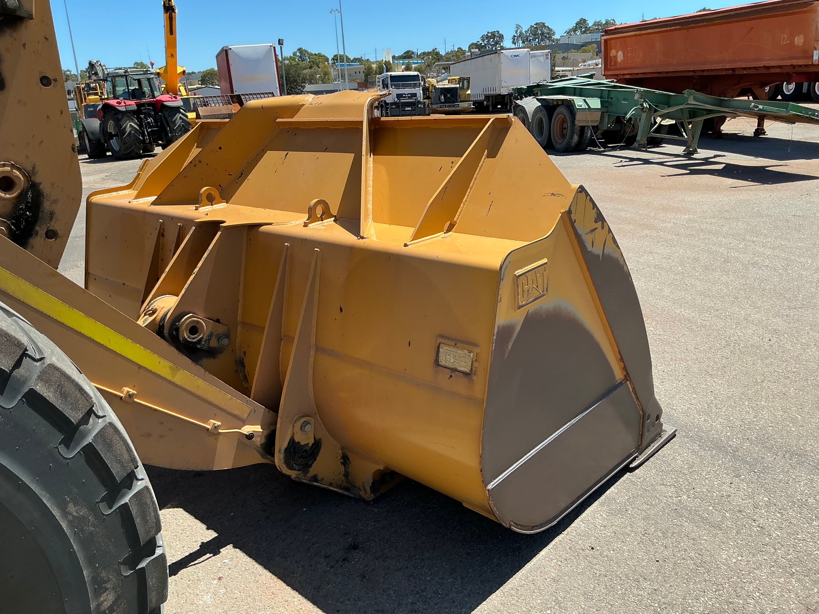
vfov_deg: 49.7
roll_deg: +2.7
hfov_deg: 63.4
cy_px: 307
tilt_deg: -17.2
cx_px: 410
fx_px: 662
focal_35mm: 28
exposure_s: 1/1221
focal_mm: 3
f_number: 1.8
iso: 25
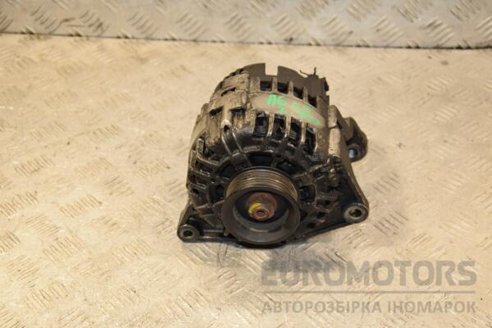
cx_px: 246
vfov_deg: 20.2
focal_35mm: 68
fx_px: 922
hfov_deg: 29.9
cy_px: 164
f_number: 5.6
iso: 800
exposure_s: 1/200
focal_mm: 45
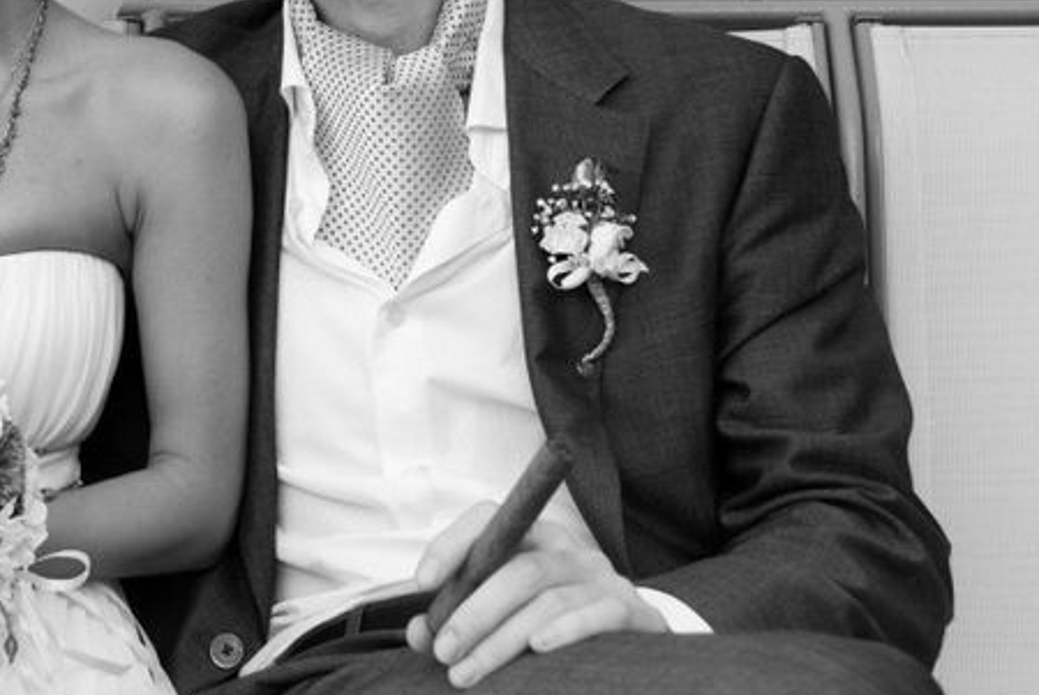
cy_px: 148
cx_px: 145
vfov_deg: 14.7
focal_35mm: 93
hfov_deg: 21.5
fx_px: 2687
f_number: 5
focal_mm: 31
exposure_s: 1/125
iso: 200
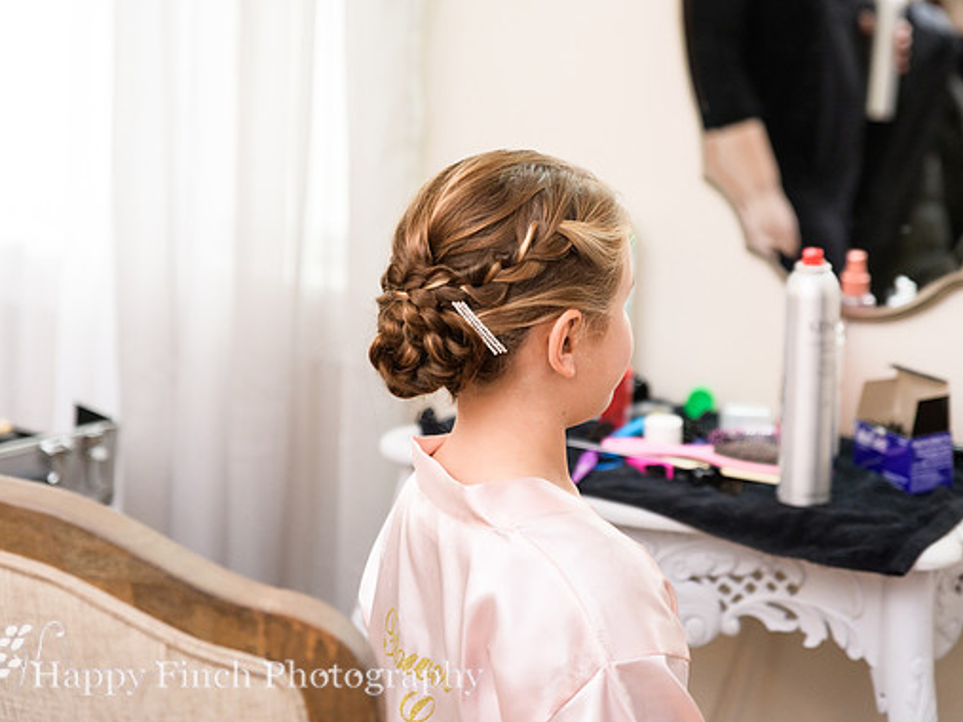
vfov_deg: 19.1
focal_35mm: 77
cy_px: 358
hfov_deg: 25.3
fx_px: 2142
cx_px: 517
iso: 400
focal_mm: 70
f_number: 2.8
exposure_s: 1/100
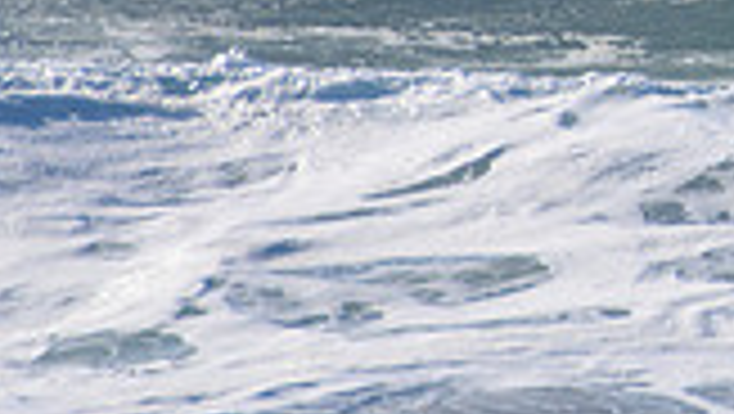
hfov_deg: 0.8
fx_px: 54540
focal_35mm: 2800
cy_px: -286
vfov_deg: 0.4
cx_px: 1301
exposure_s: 1/2000
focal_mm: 500
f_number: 5.6
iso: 320
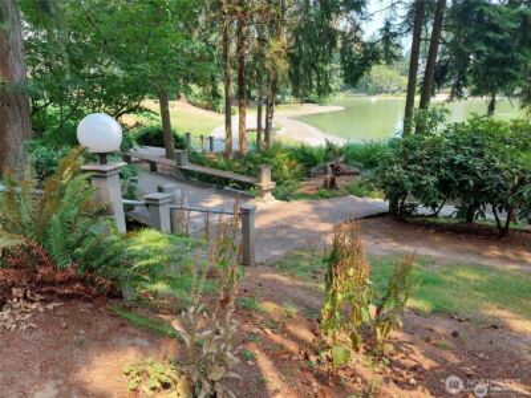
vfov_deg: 56.8
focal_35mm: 24
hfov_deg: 71.6
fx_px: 368
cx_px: 266
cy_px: 199
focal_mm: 5.23
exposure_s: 1/213
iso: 40
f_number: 1.8
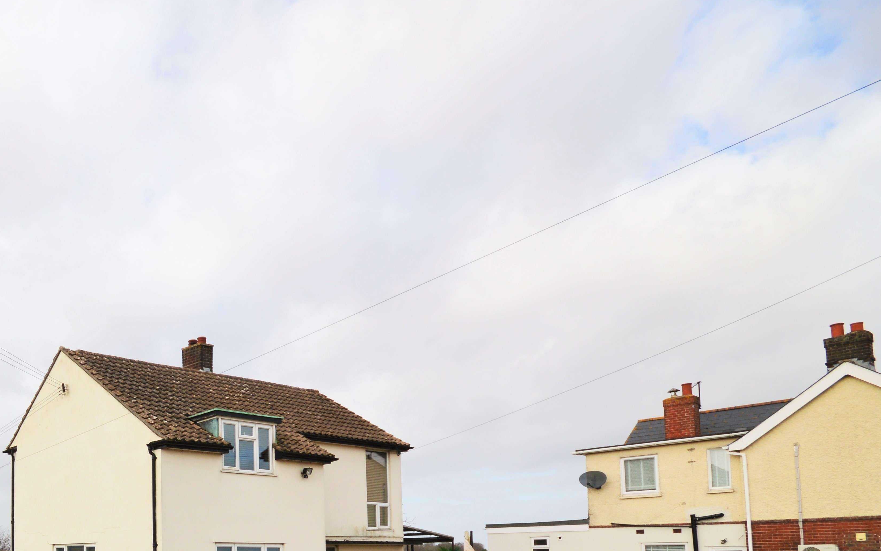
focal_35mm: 28
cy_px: 509
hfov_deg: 56.6
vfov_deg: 40.7
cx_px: 76
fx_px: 672
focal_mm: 10
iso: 100
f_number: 9
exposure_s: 1/200
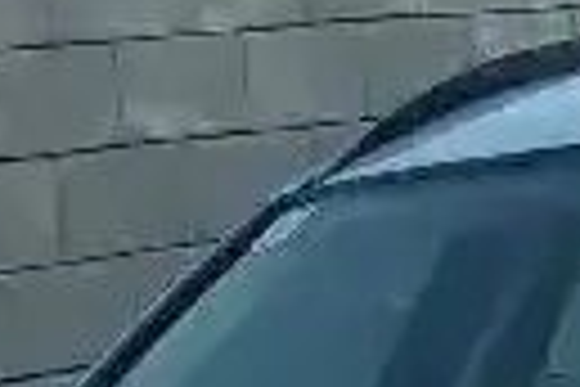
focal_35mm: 290
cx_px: 234
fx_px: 4672
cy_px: 1168
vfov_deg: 4.5
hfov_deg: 7.1
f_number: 1.7
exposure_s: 1/263
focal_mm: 3.93
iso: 40
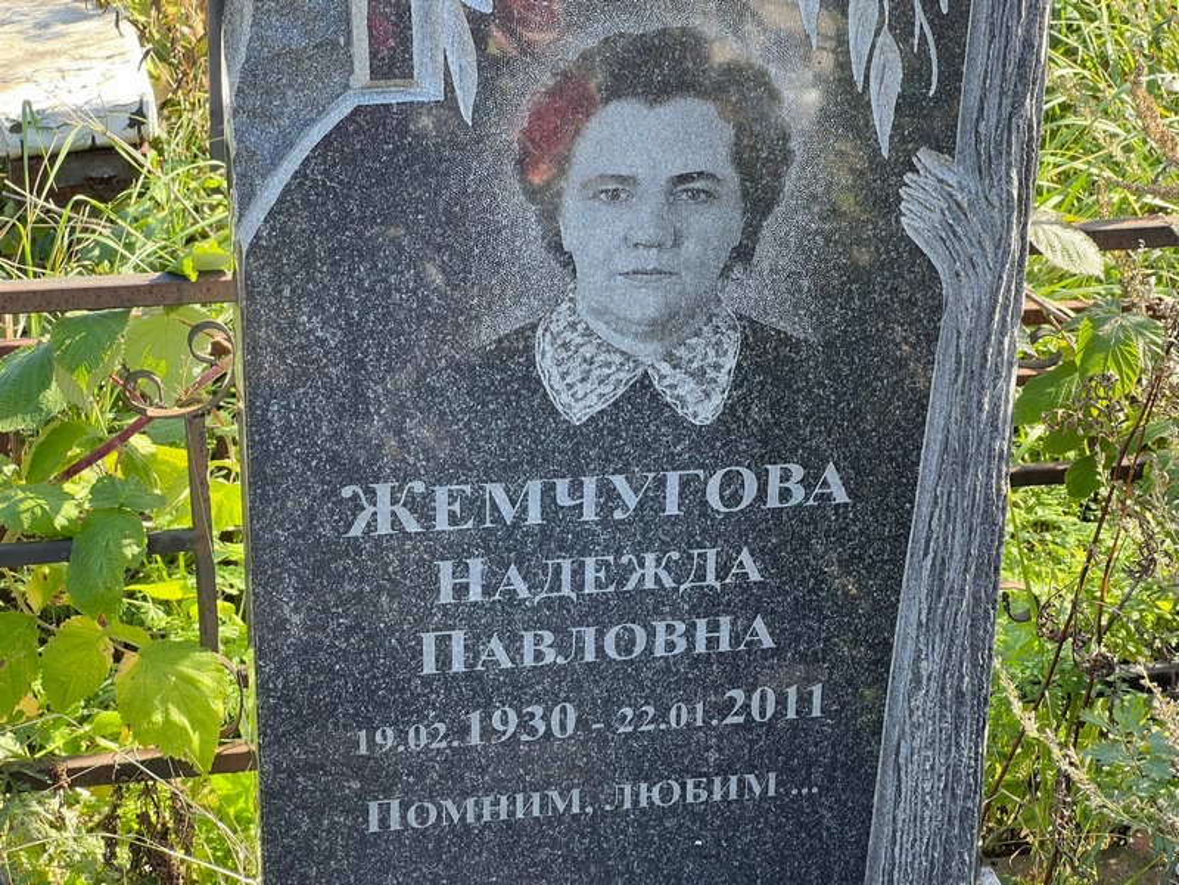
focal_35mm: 77
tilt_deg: -24.3
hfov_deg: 25.3
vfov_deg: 19.1
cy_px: 442
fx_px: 2623
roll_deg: -1.3
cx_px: 590
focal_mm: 9
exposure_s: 1/99
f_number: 2.8
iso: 64
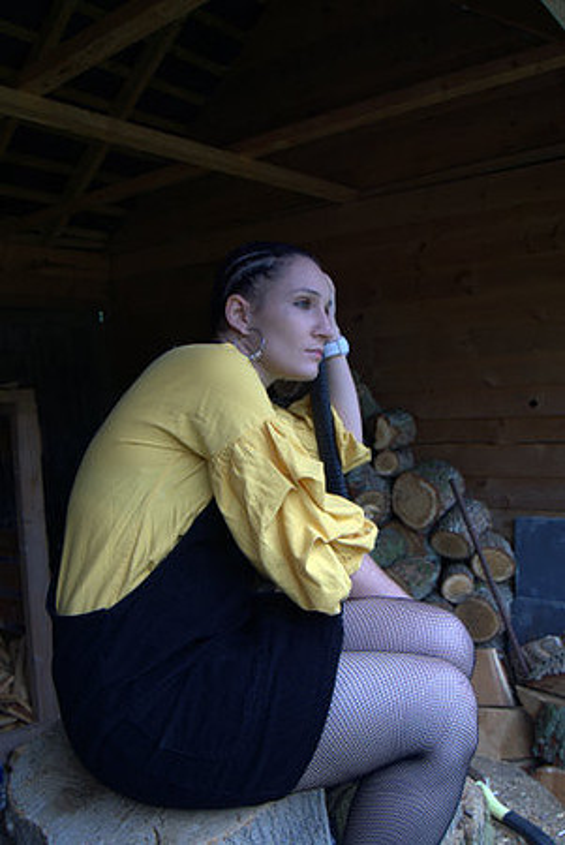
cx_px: 282
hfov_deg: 43.7
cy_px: 422
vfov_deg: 61.9
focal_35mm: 30
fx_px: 705
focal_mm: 20
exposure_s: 1/80
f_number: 5
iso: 100
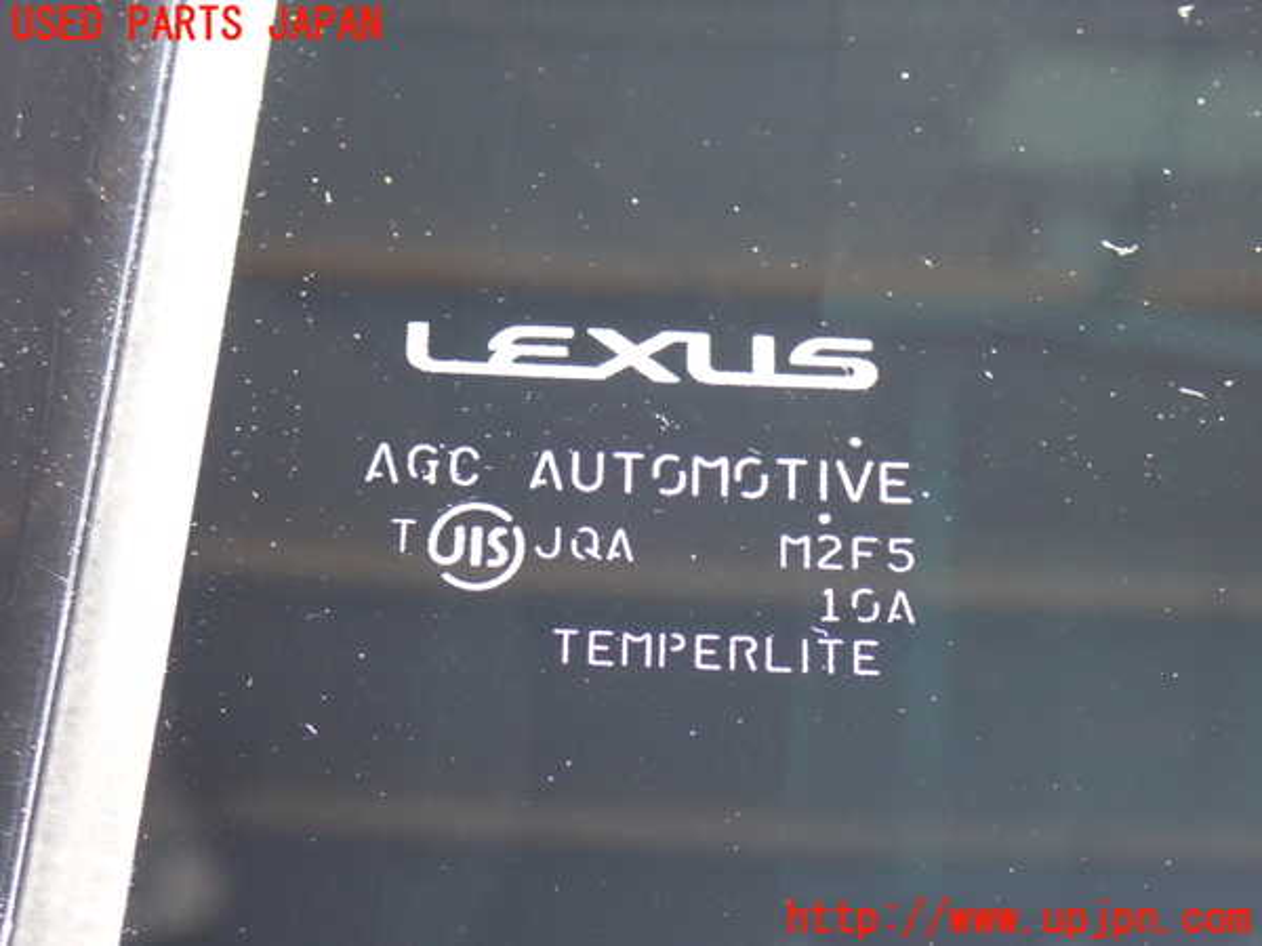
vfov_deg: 19.1
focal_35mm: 77
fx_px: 2807
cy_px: 473
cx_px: 631
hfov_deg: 25.3
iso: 400
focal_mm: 13.65
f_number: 4.1
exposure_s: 1/80
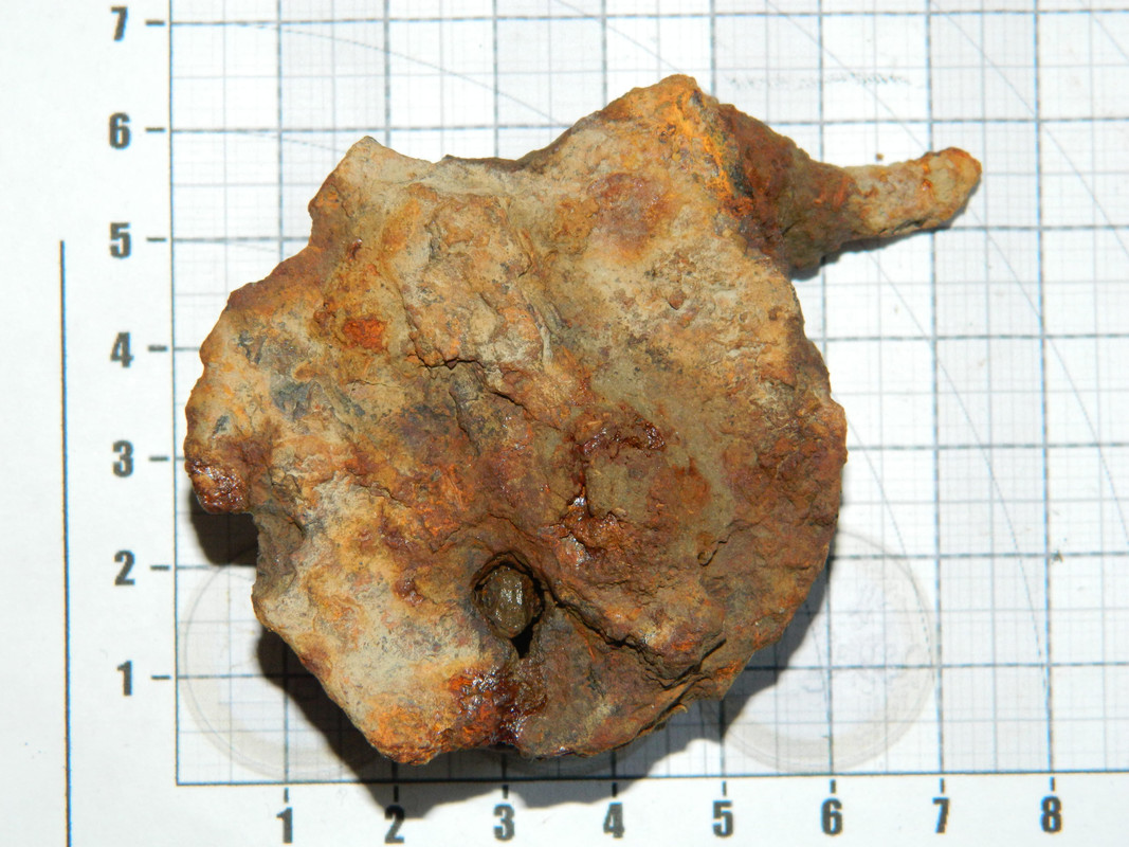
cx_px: 564
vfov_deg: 17.6
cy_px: 424
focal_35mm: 84
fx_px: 2739
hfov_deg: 23.3
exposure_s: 1/50
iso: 200
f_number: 4.2
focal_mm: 15.1
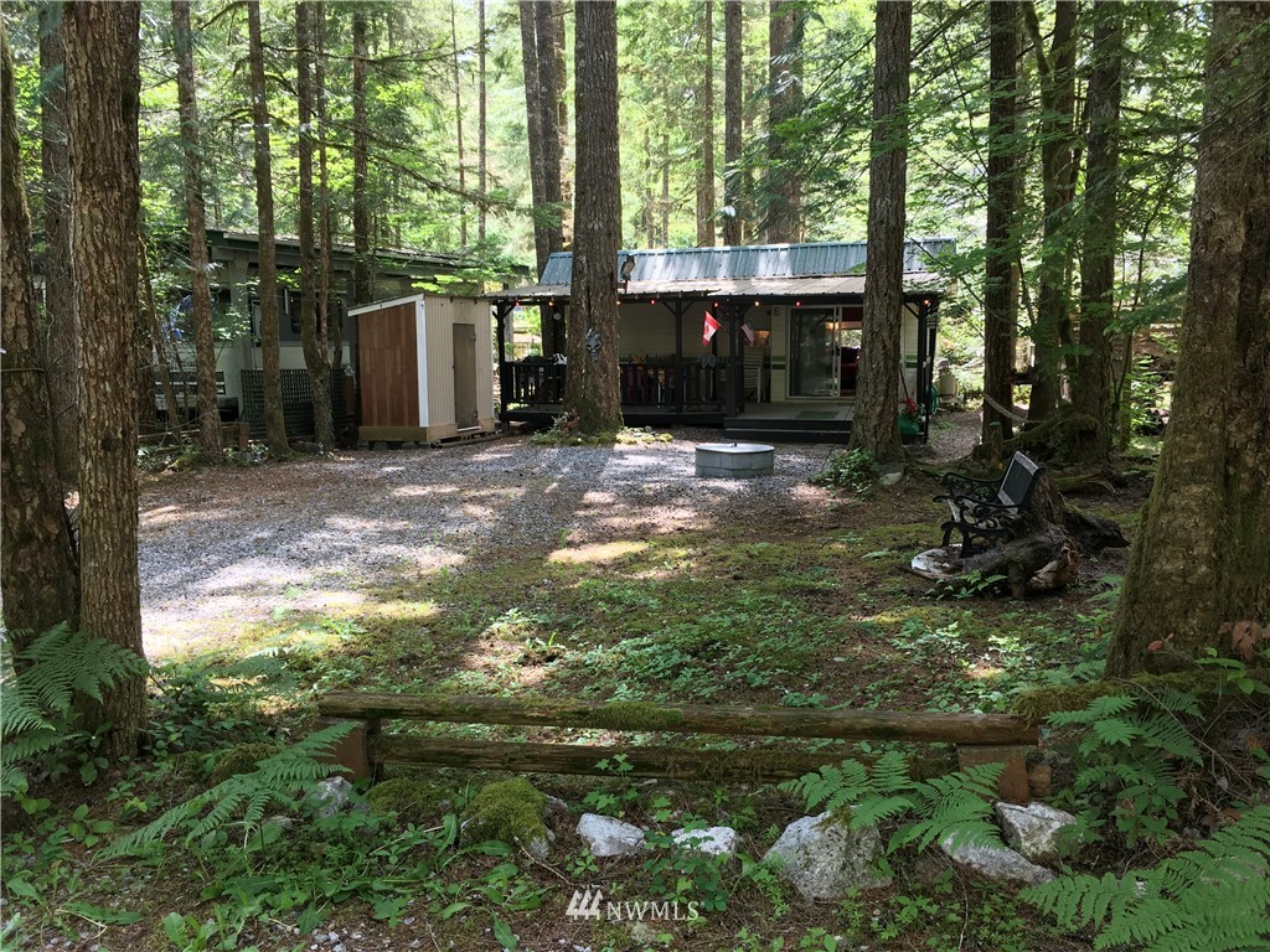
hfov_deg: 61.7
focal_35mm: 29
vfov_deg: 48.2
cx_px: 635
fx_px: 1064
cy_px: 476
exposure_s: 1/60
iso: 32
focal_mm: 4.15
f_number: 2.2
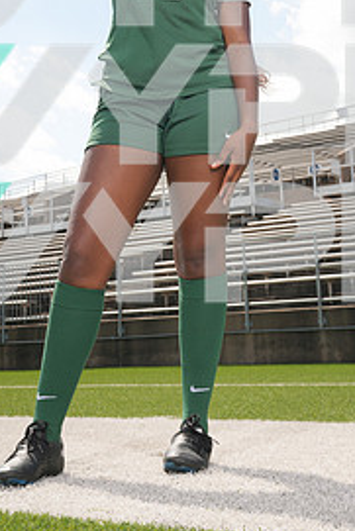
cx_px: 186
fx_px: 931
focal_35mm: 63
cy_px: 106
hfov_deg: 21.6
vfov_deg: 31.1
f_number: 9
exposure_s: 1/200
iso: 125
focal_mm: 38
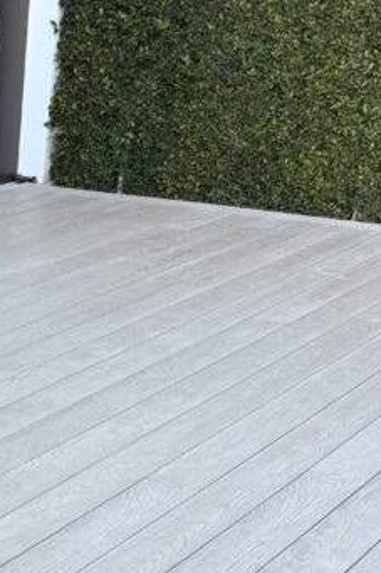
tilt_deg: -28.6
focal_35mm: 75
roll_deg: +0.2
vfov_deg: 25.4
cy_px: 605
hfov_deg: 16.7
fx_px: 1192
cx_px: -171
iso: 80
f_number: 1.78
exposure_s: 1/708
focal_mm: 6.76
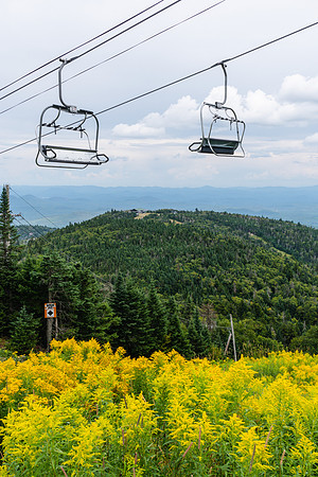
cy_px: 238
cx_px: 159
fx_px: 477
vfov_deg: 53.1
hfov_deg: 36.9
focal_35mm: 36
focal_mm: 24
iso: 100
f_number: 14
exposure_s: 1/50
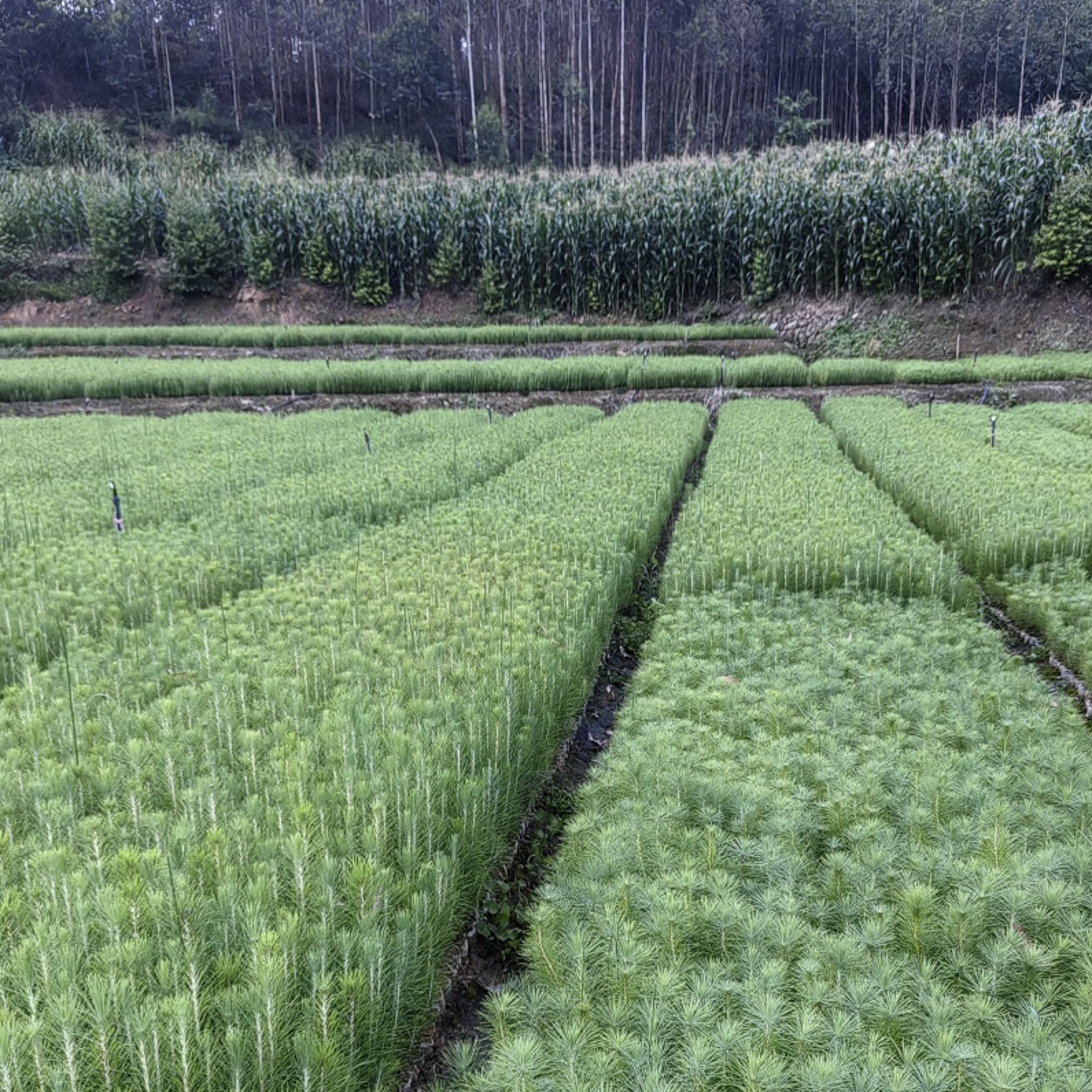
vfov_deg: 50.5
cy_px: 693
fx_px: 1142
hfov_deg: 51.1
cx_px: 545
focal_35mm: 32
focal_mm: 5.52
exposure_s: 1/33.3
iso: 400
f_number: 1.9
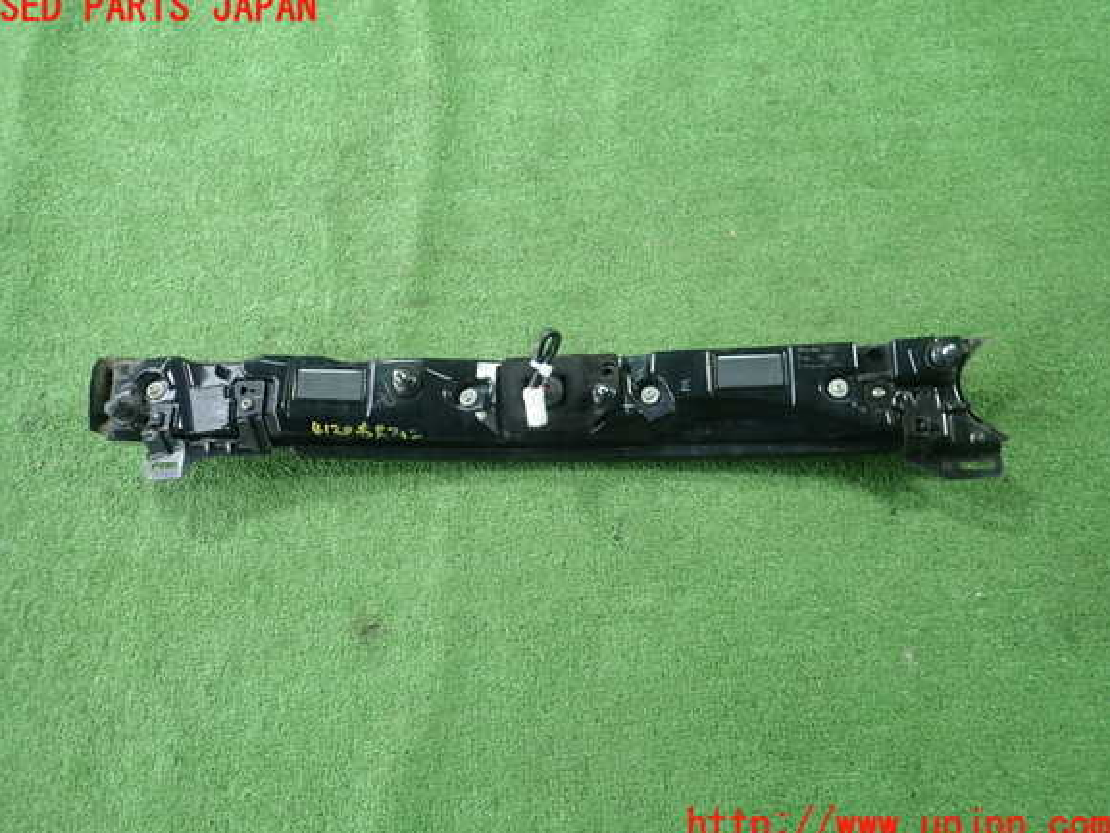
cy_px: 417
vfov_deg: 53.1
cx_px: 544
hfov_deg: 67.3
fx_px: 834
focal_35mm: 26
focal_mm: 4.5
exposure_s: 1/50
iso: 200
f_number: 2
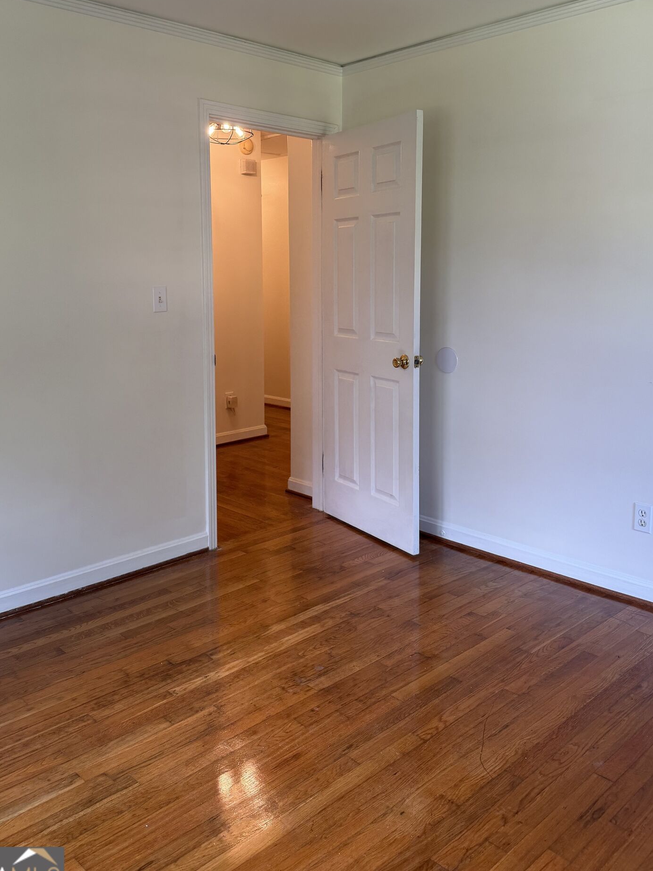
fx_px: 755
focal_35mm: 30
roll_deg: +0.8
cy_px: 357
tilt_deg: -6.9
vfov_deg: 59.6
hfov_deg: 46.8
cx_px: 309
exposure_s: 1/120
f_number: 1.78
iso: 125
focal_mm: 6.76
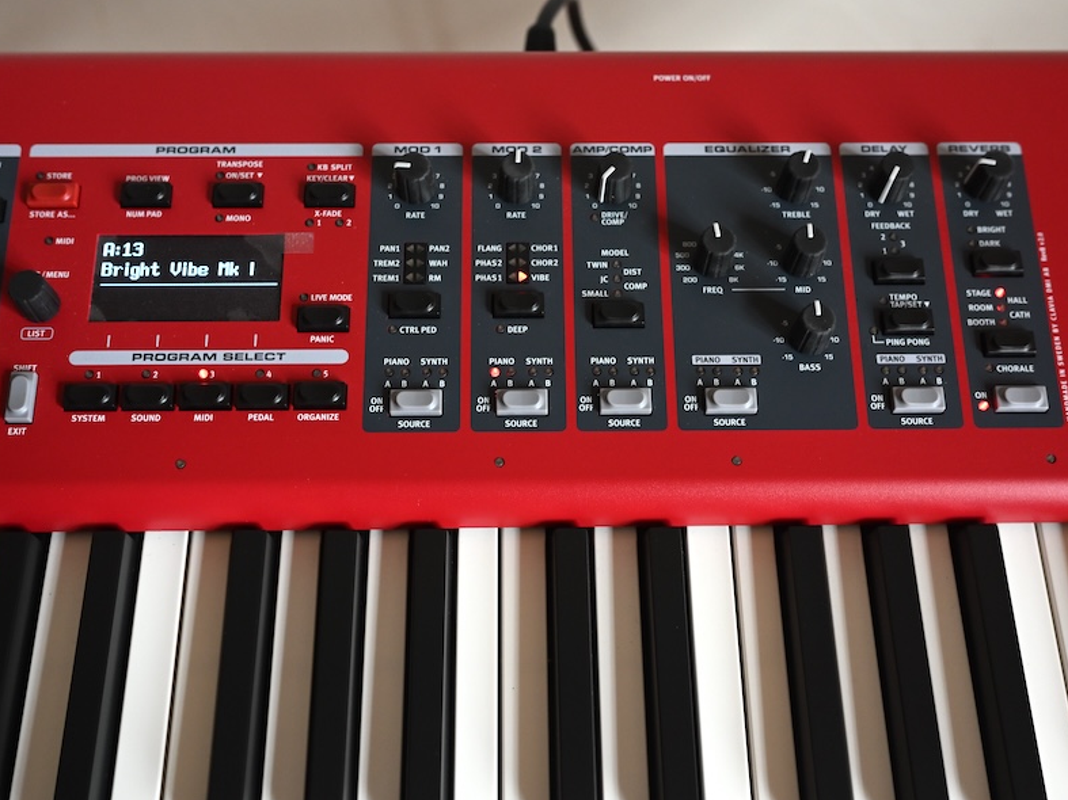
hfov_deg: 42.9
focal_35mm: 44
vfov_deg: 32.9
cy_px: 397
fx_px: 1357
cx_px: 555
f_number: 5.6
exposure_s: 1/100
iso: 2000
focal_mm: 40
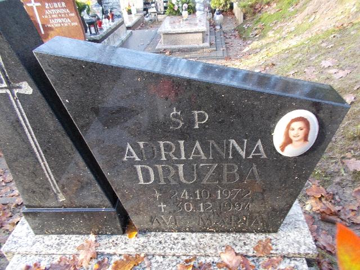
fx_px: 270
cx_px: 180
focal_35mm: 26
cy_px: 135
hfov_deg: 67.3
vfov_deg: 53.1
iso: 100
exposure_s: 1/25
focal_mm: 4.6
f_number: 3.2
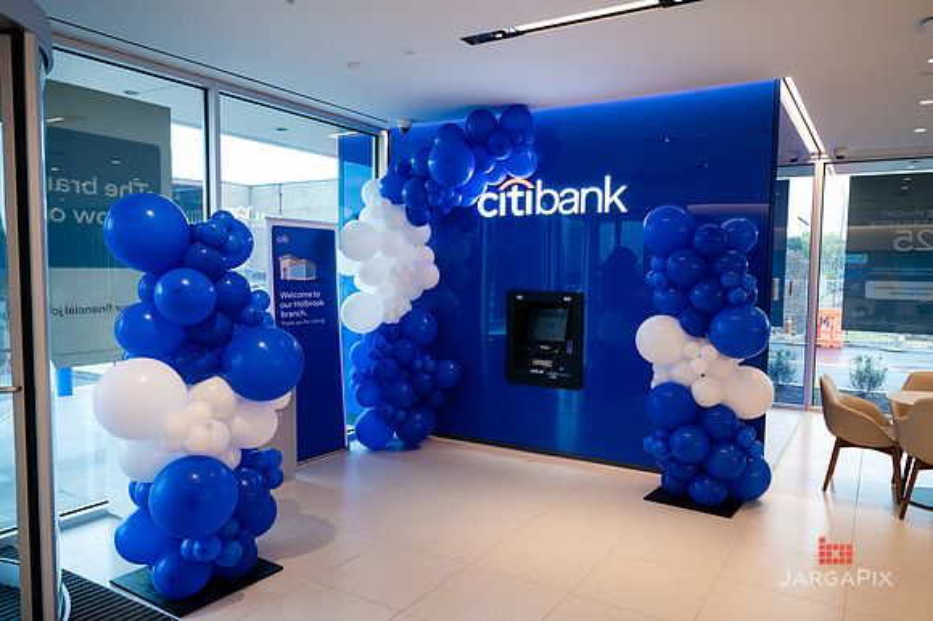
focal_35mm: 25
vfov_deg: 50.6
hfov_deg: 70.8
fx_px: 656
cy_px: 314
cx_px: 476
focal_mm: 24
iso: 500
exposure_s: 1/160
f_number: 4
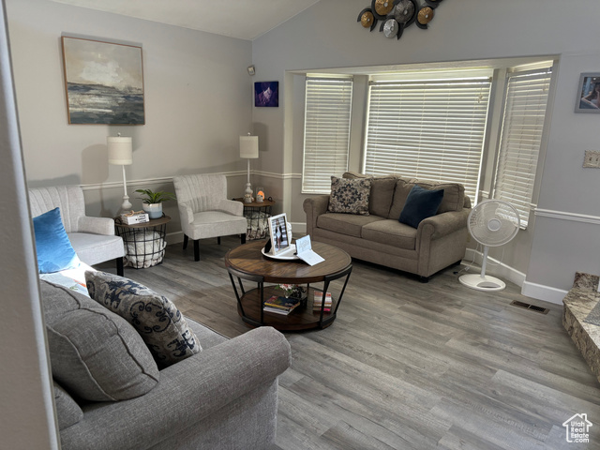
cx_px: 300
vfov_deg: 53.1
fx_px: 451
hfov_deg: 67.3
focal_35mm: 26
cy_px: 225
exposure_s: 1/60
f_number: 1.6
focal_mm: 5.96
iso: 200
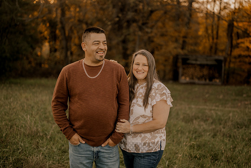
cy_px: 84
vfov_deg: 25.4
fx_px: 372
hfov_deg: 37.3
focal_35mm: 53
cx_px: 126
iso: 250
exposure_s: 1/500
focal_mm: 50
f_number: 1.8
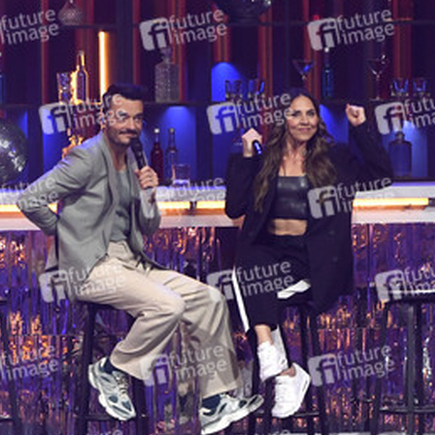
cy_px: 240
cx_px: 205
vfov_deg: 5.9
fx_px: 4194
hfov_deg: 5.9
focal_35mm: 295
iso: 2500
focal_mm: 200
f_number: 4
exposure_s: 1/200
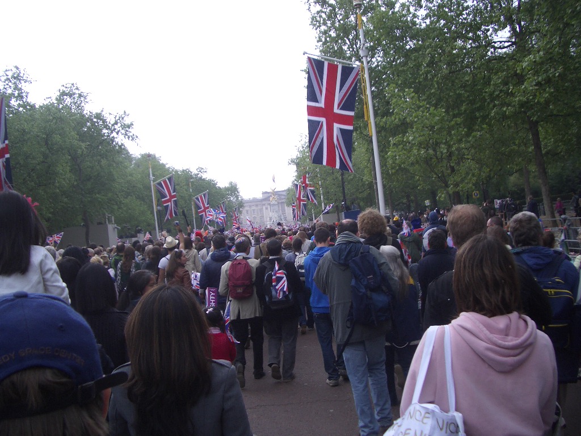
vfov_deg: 40.7
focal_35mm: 35
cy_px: 218
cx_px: 290
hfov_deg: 52.6
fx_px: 587
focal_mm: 5.8
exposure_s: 1/640
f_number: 2.6
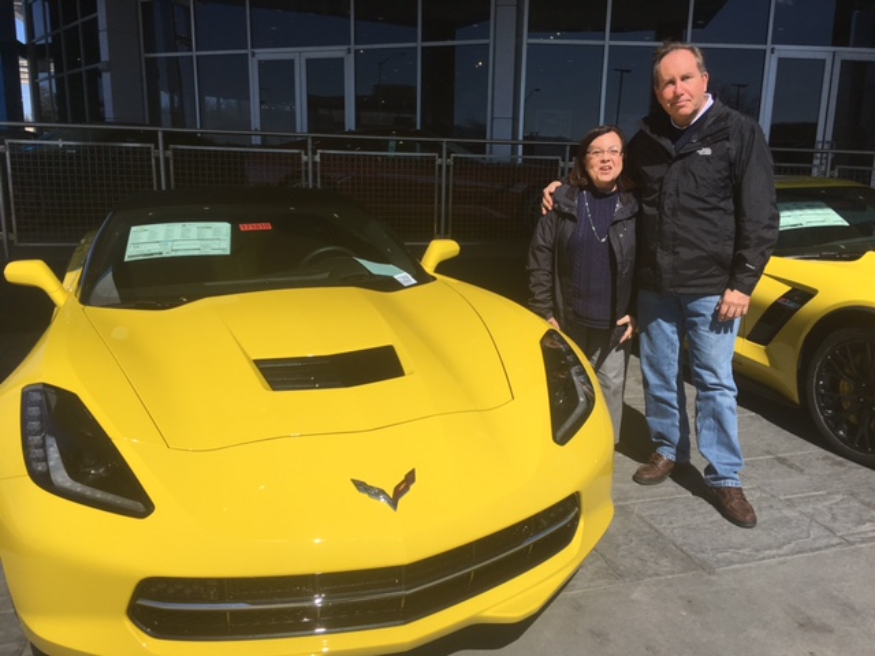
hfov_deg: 61.7
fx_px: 733
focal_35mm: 29
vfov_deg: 48.2
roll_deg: -1.7
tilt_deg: -12.9
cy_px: 328
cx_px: 438
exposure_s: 1/2849
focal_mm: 4.15
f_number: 2.2
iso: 25
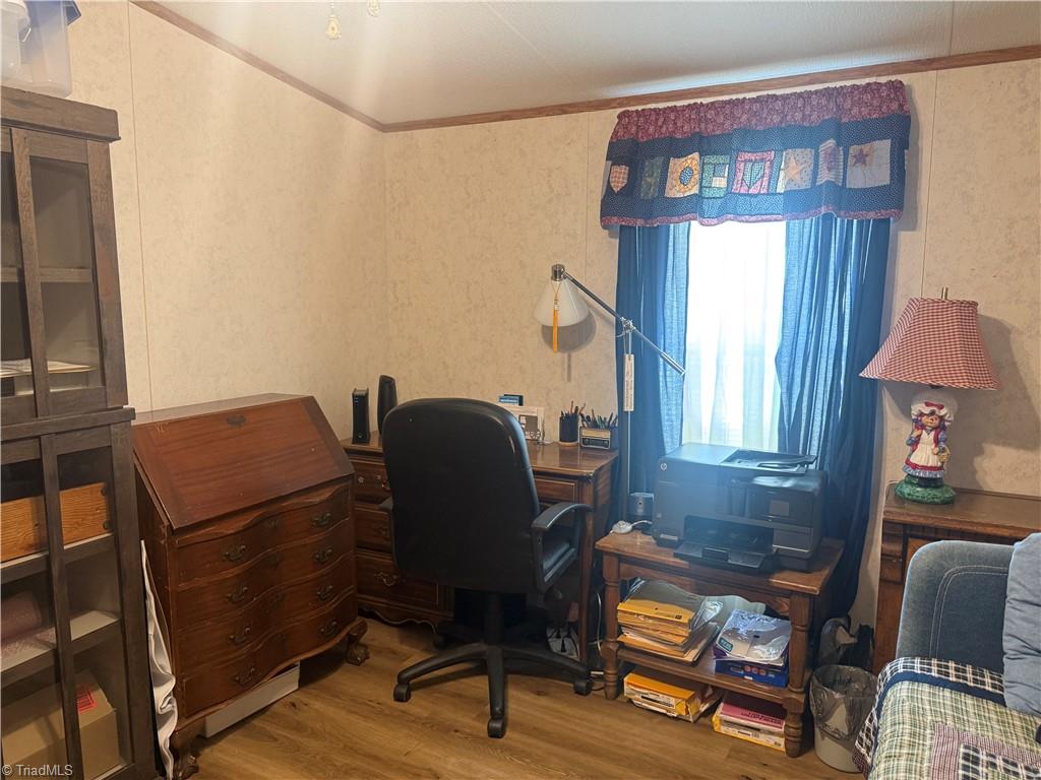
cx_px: 520
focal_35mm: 24
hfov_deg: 71.6
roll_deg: -0.8
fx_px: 722
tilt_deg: -6.5
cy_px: 390
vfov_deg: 56.8
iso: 250
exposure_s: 1/60
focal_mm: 6.76
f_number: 1.78
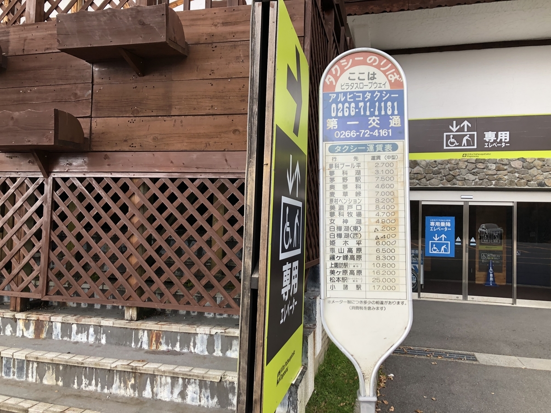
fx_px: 446
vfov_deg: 49.7
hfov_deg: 63.4
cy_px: 206
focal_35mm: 28
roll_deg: -1.4
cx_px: 276
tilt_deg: +2.6
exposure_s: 1/120
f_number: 1.8
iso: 40
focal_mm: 3.99
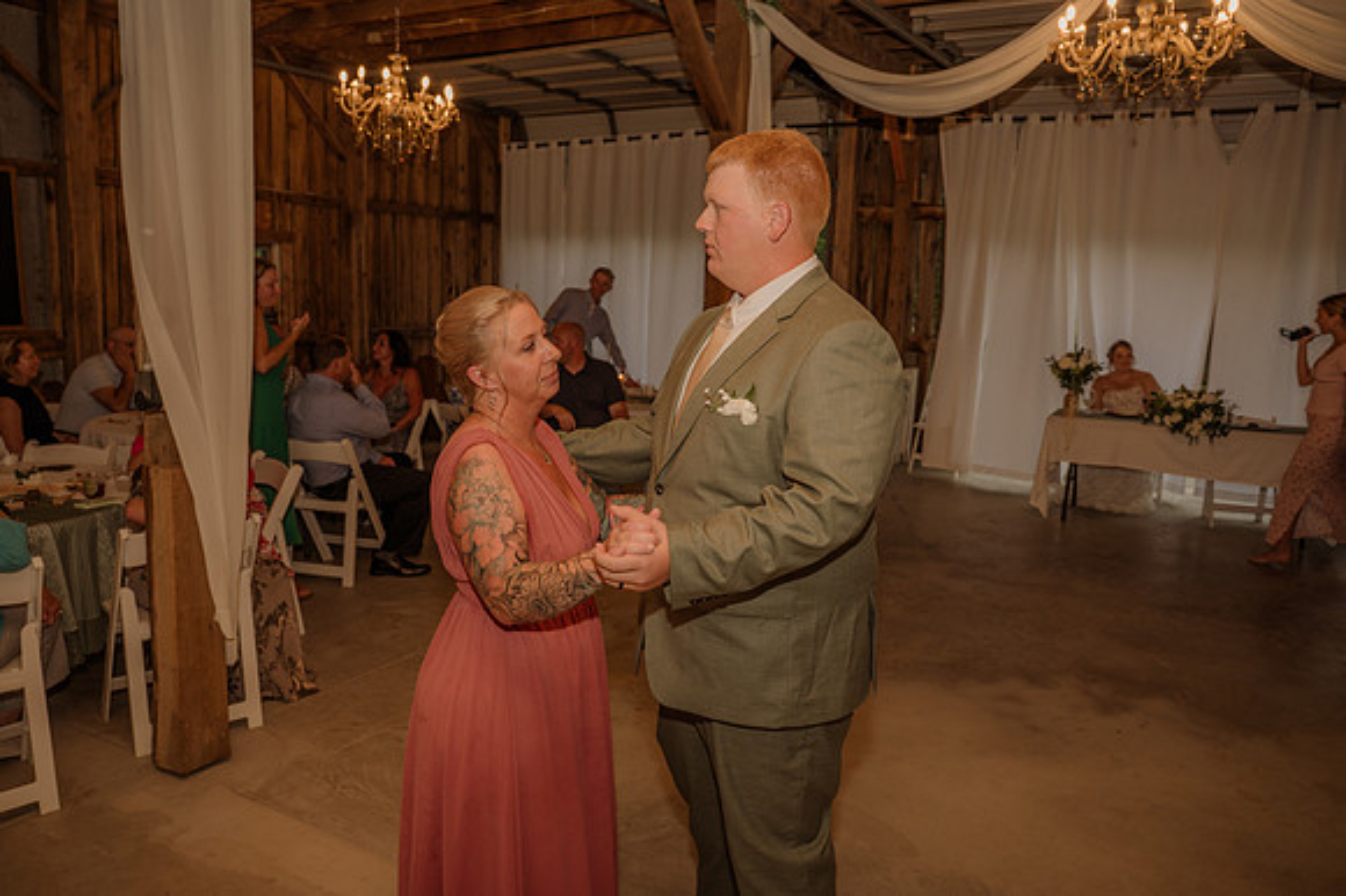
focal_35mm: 28
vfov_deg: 47.1
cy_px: 448
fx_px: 1028
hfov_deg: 66.4
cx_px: 673
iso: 320
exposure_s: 1/200
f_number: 4
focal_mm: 27.5
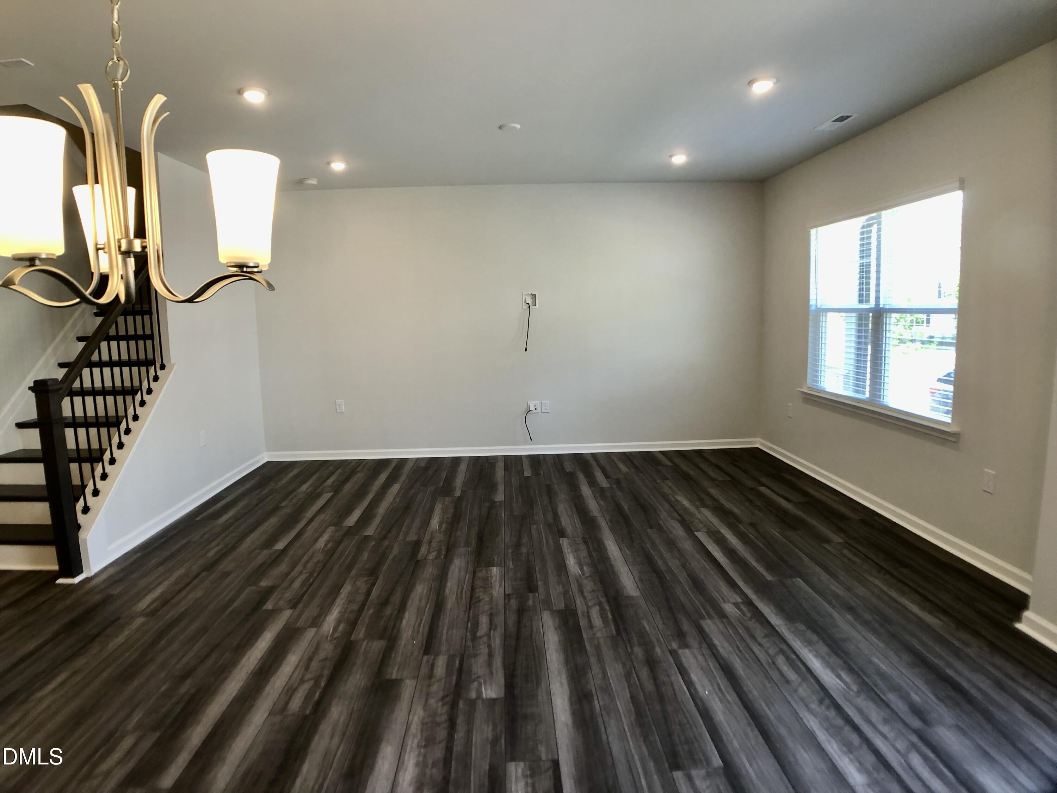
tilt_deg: -6.8
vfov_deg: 49.7
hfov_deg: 63.4
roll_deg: +2.6
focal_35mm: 28
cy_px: 396
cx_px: 528
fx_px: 855
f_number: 1.8
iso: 25
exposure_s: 1/30
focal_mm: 4
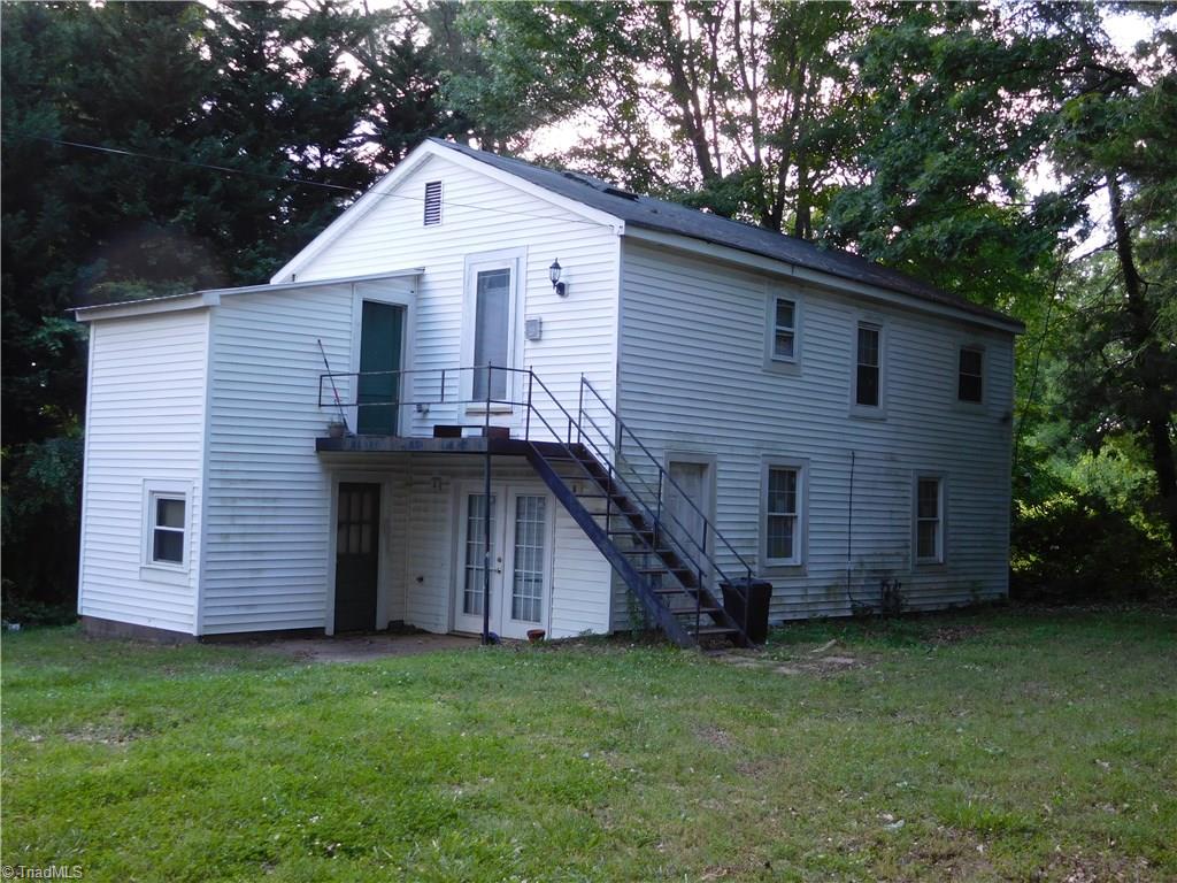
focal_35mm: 40
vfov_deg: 36.0
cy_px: 442
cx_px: 588
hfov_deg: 46.8
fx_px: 1360
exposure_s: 1/60
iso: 125
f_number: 3.9
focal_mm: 7.1
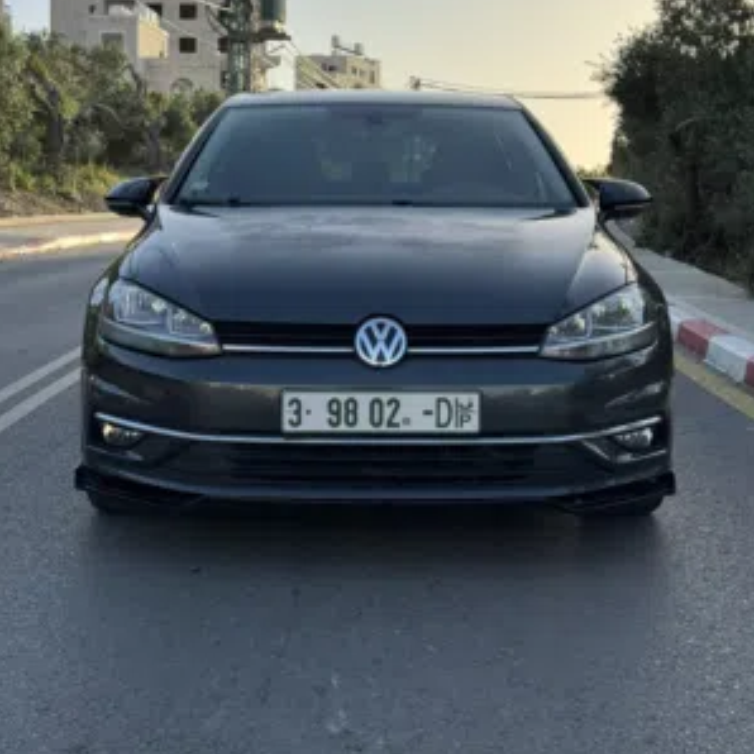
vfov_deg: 30.0
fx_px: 1405
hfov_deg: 30.0
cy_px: 294
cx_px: 377
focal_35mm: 57
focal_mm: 6.76
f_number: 1.78
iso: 64
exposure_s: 1/2833
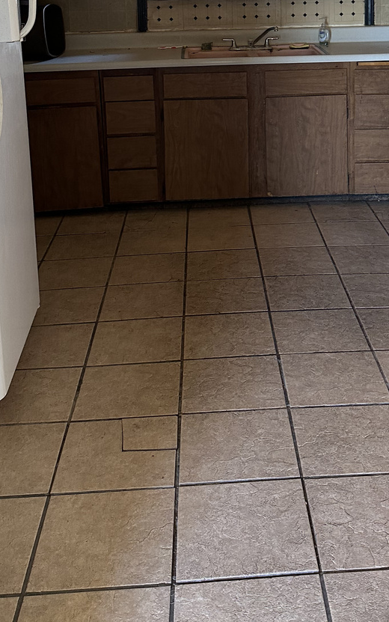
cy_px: 63
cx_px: 258
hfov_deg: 27.3
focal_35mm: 47
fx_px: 797
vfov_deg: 39.6
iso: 250
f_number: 1.78
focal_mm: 6.86
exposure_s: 1/60
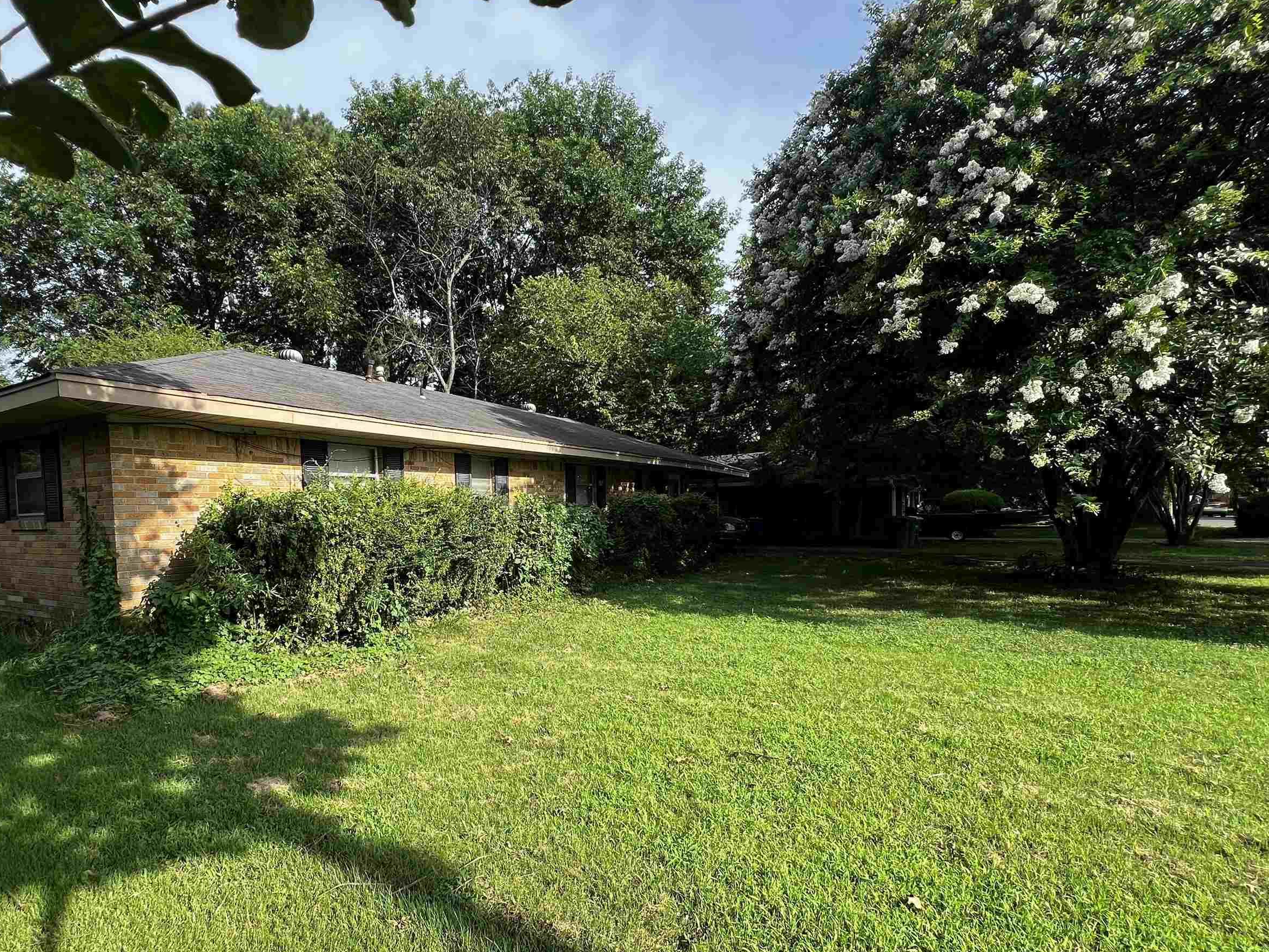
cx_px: 547
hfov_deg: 90.5
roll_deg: +1.5
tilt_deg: -3.6
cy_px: 548
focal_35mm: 17
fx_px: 623
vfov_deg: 74.3
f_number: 1.8
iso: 32
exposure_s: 1/457
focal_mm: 1.57
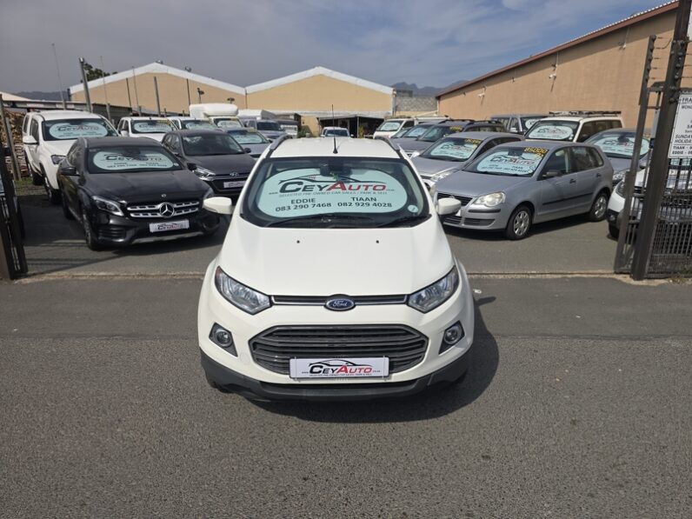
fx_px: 460
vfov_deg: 58.9
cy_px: 260
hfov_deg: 73.9
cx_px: 346
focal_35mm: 23
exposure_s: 1/1542
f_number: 1.7
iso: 12
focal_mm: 6.3
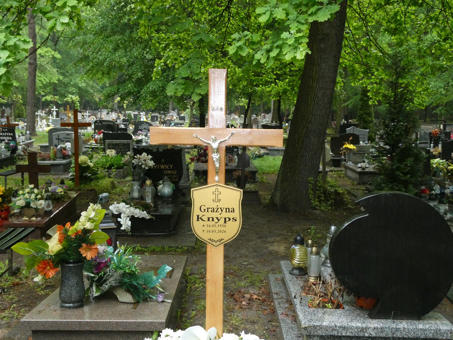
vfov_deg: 36.0
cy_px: 170
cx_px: 226
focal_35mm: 40
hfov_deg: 46.8
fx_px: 523
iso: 800
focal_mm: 7.2
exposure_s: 1/60
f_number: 3.8
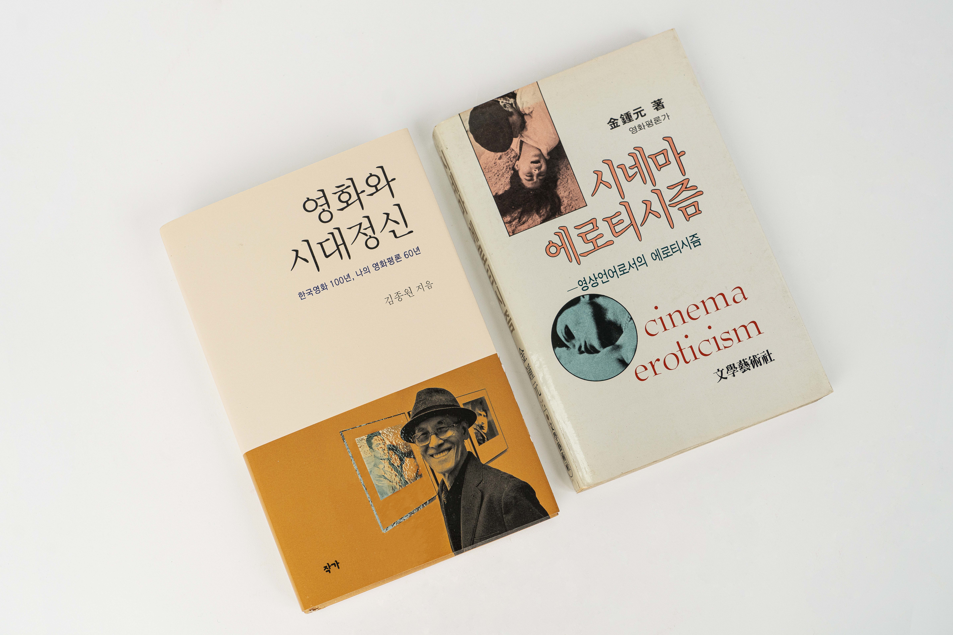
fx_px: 847
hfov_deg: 58.7
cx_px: 476
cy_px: 318
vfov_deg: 41.1
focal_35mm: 32
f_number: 6.3
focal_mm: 32
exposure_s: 1/200
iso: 400
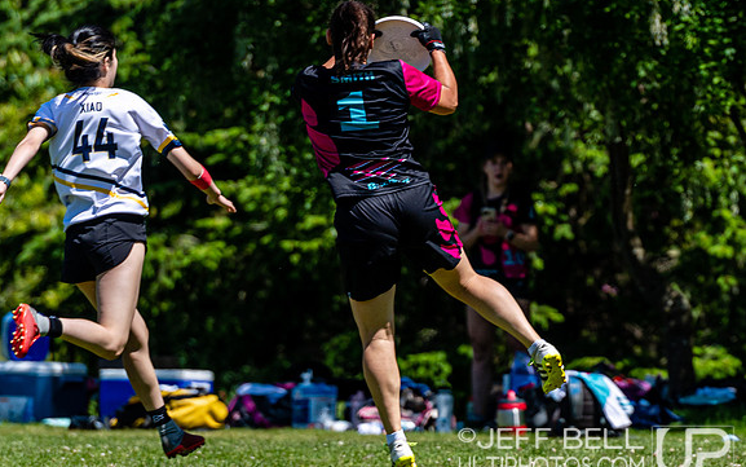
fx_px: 10351
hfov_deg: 4.1
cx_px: 618
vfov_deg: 2.6
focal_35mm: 509
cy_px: 294
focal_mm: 200
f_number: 4
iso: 100
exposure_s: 1/2000
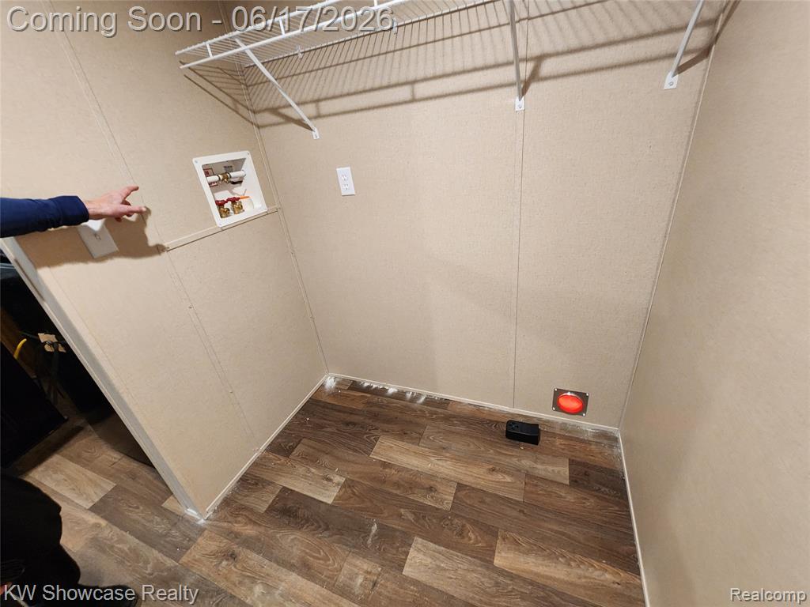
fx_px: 304
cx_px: 405
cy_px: 304
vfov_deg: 89.9
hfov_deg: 106.2
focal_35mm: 13
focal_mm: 2.2
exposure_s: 1/30
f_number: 2.2
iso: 400
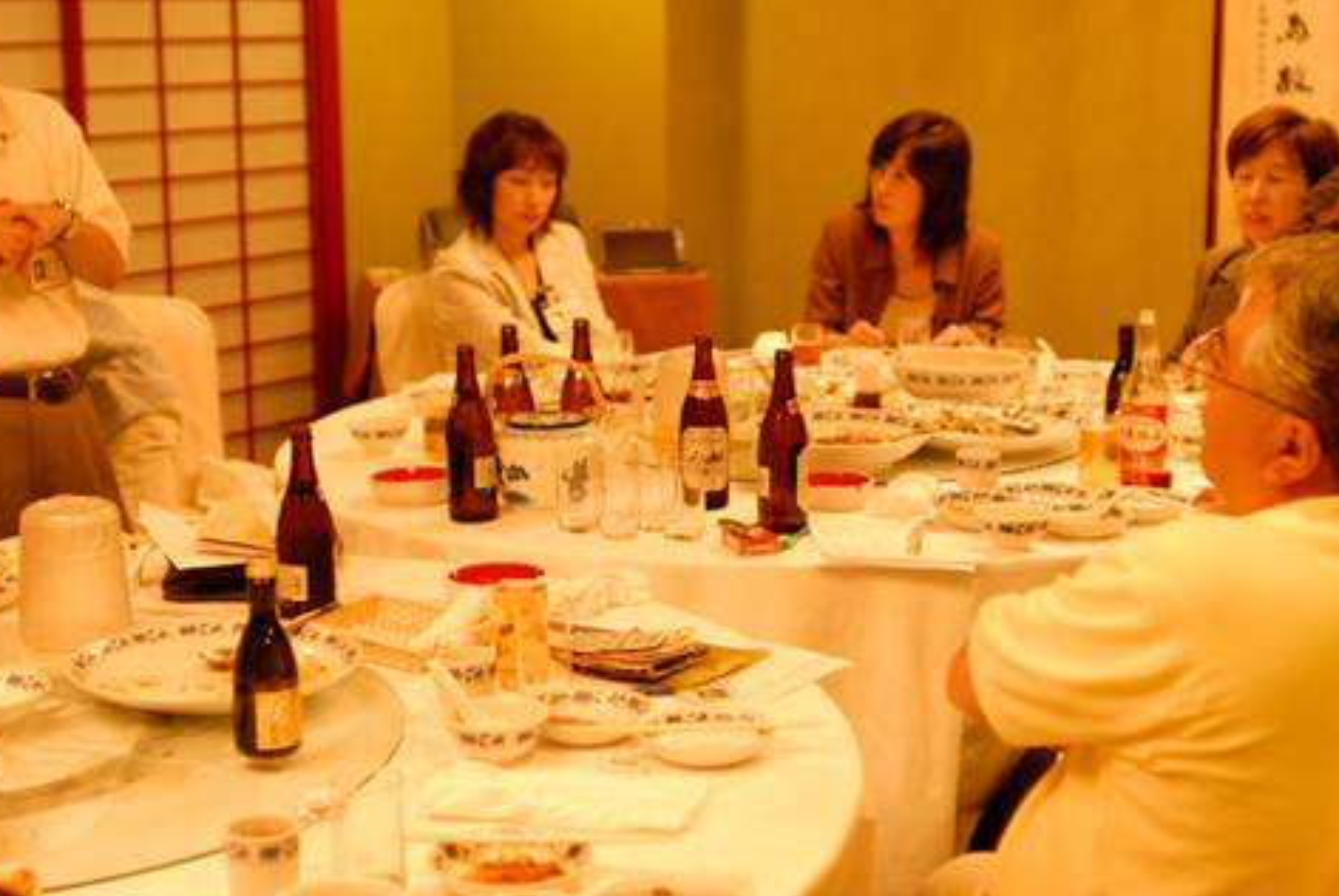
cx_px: 684
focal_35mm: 57
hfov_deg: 35.0
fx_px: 2123
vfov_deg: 23.8
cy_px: 415
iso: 800
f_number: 2
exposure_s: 1/90
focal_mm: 28
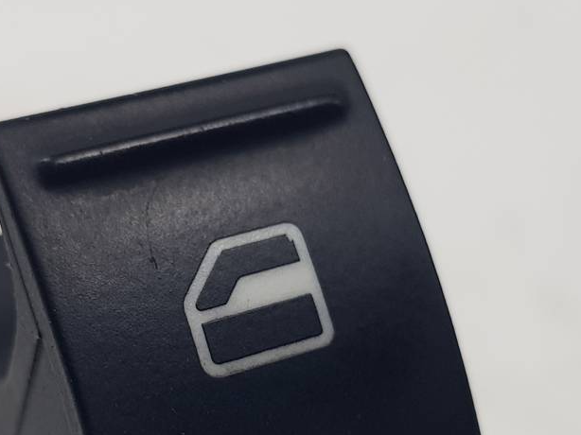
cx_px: 230
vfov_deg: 23.3
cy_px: 403
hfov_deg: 31.6
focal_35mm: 61
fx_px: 1023
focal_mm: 4.2
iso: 40
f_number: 1.7
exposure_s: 1/376
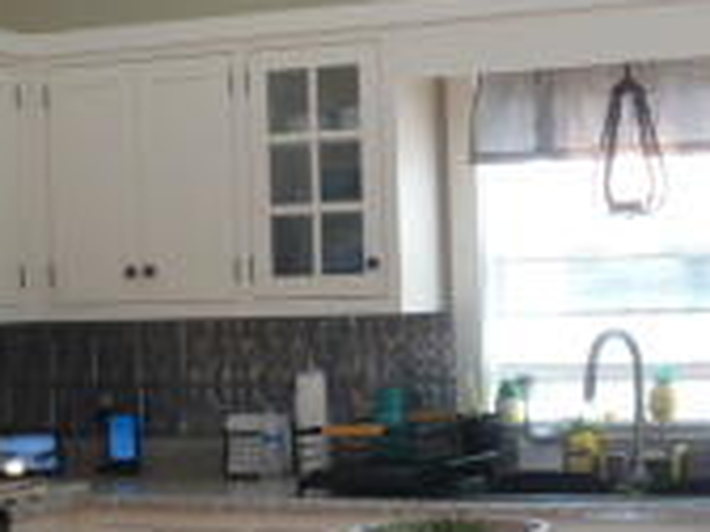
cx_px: 389
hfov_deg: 20.6
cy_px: 287
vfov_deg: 15.6
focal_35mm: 95
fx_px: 1949
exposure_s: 1/30
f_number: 3.3
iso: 100
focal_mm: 4.1
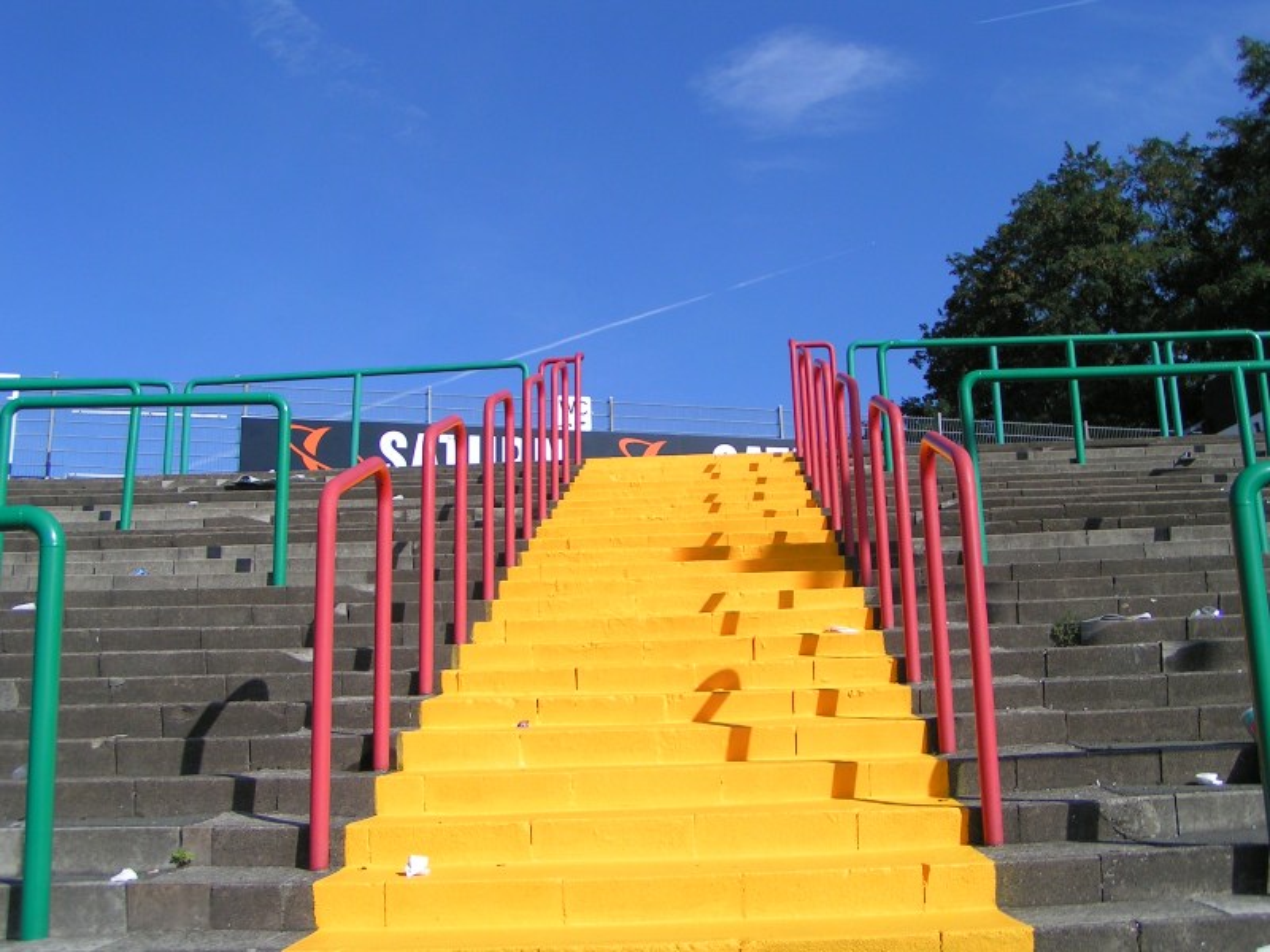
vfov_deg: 37.7
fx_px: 1394
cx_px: 635
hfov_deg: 49.0
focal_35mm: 38
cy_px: 476
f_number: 4
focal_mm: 5.8
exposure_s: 1/1000
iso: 50
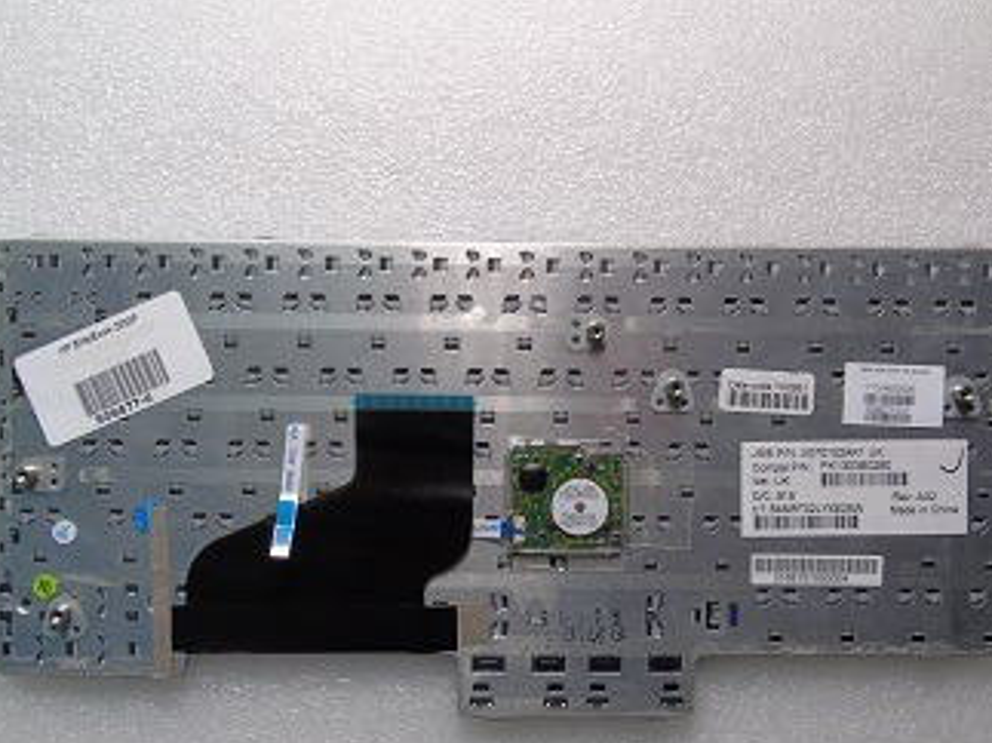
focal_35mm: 31
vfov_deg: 45.4
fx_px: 888
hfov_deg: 58.4
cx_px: 498
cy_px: 408
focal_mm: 4.4
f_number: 5.1
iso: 100
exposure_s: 1/15
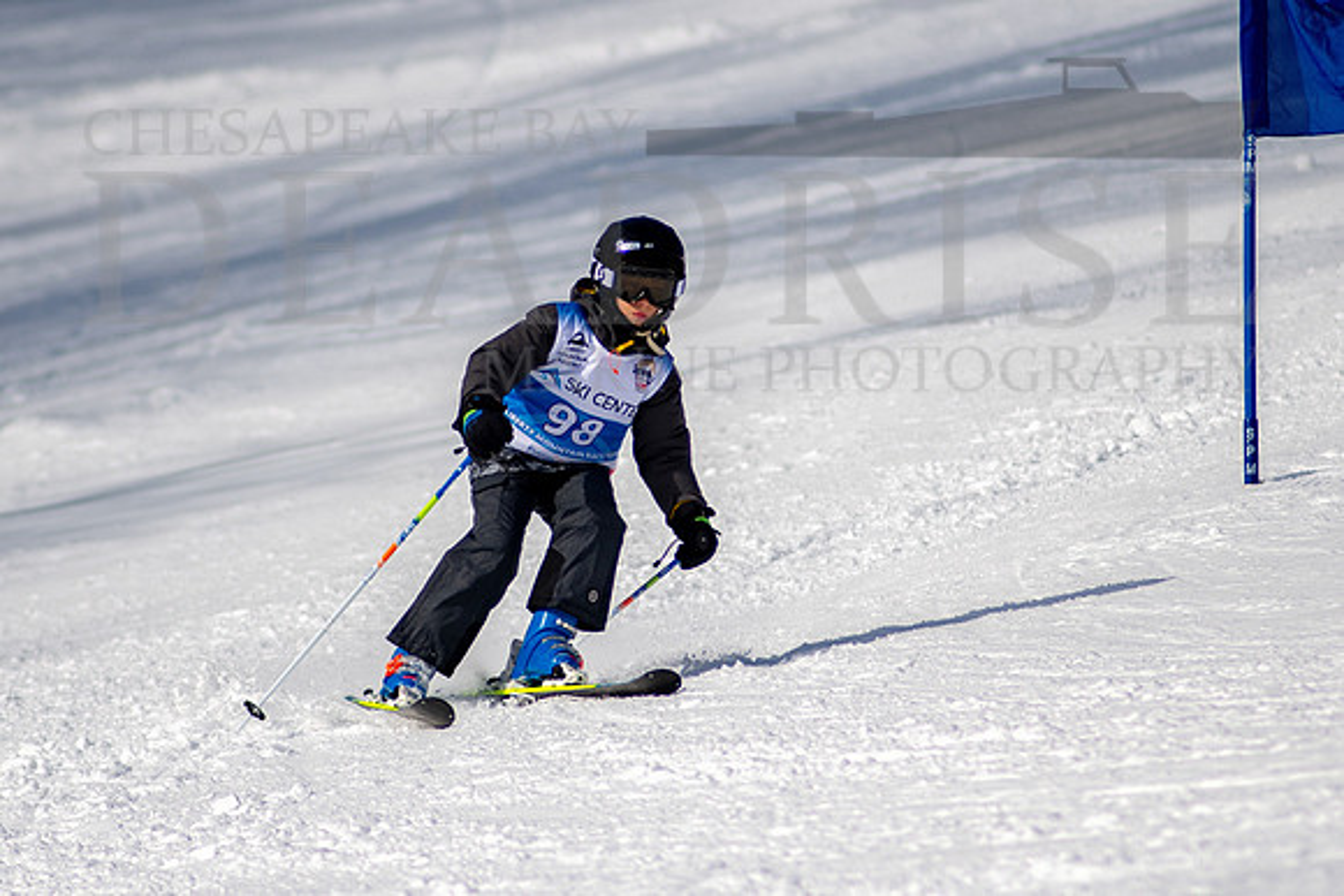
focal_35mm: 735
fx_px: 27446
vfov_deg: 1.9
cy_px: 436
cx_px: 666
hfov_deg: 2.8
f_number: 2.8
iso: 100
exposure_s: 1/6400
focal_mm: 300
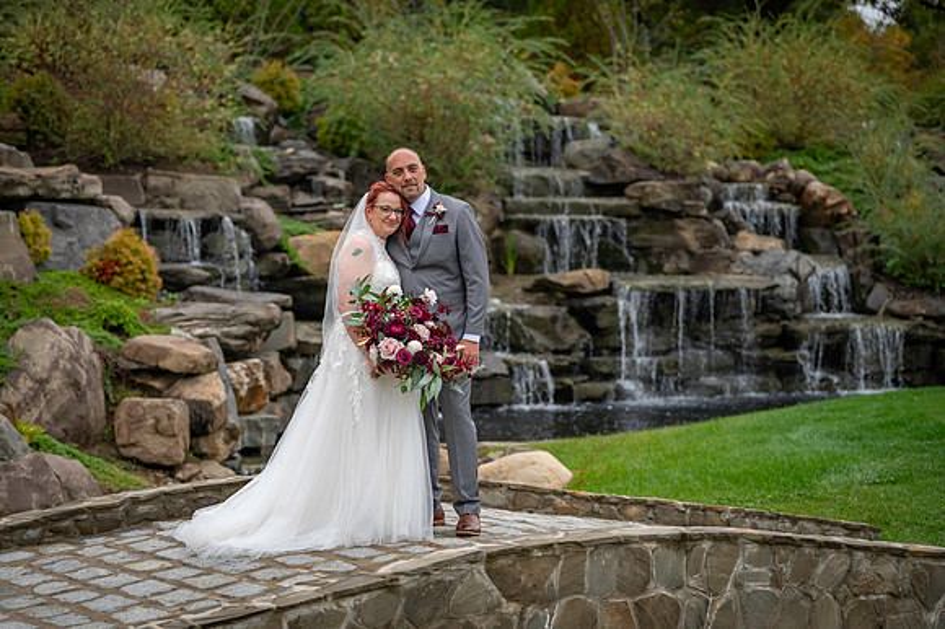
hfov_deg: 24.8
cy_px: 314
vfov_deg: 16.6
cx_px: 472
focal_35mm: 82
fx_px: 2151
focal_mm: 82
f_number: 2.8
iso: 640
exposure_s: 1/1000
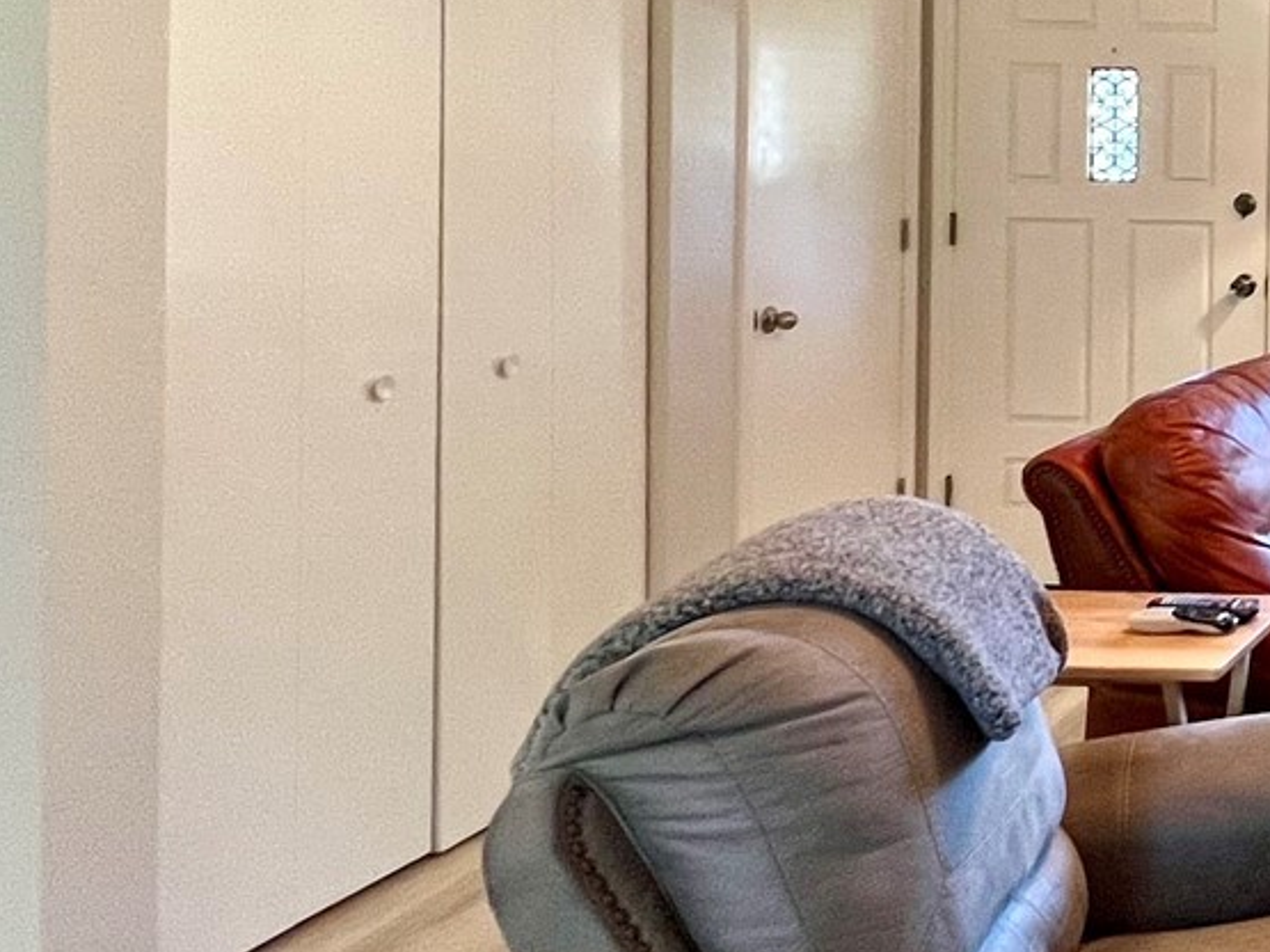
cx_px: 1792
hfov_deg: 29.8
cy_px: 94
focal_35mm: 45
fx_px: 1651
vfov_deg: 30.7
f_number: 1.8
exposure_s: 1/60
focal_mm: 1.57
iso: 125
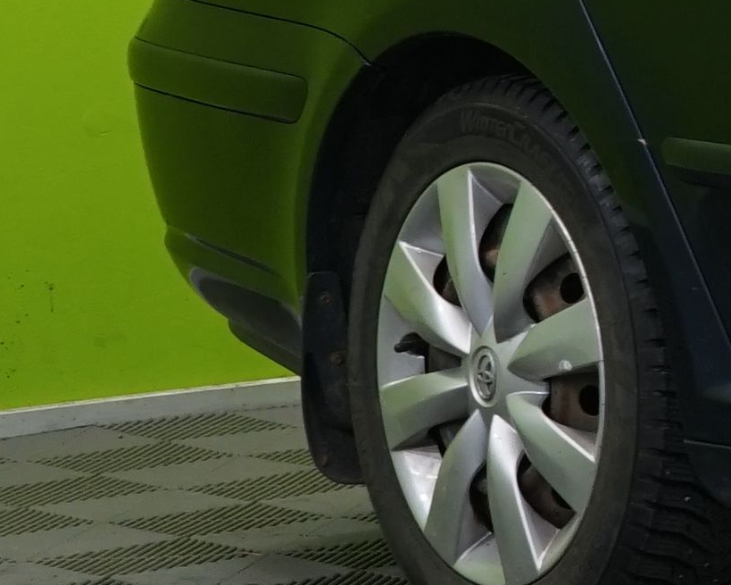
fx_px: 4911
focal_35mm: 227
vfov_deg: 6.8
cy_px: 96
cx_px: 2301
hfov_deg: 7.4
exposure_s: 1/30
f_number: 6.3
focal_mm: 33
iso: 640
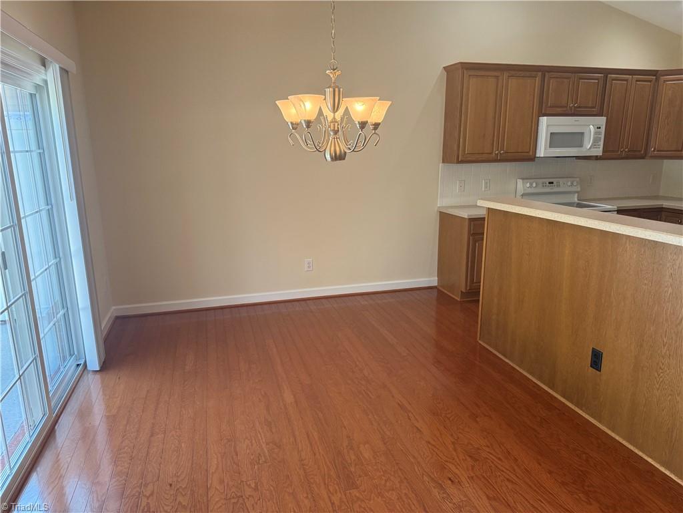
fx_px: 474
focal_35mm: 24
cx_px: 342
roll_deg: +0.7
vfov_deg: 56.8
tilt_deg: -13.9
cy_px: 256
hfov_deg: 71.6
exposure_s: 1/162
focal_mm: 6.76
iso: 200
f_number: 1.78
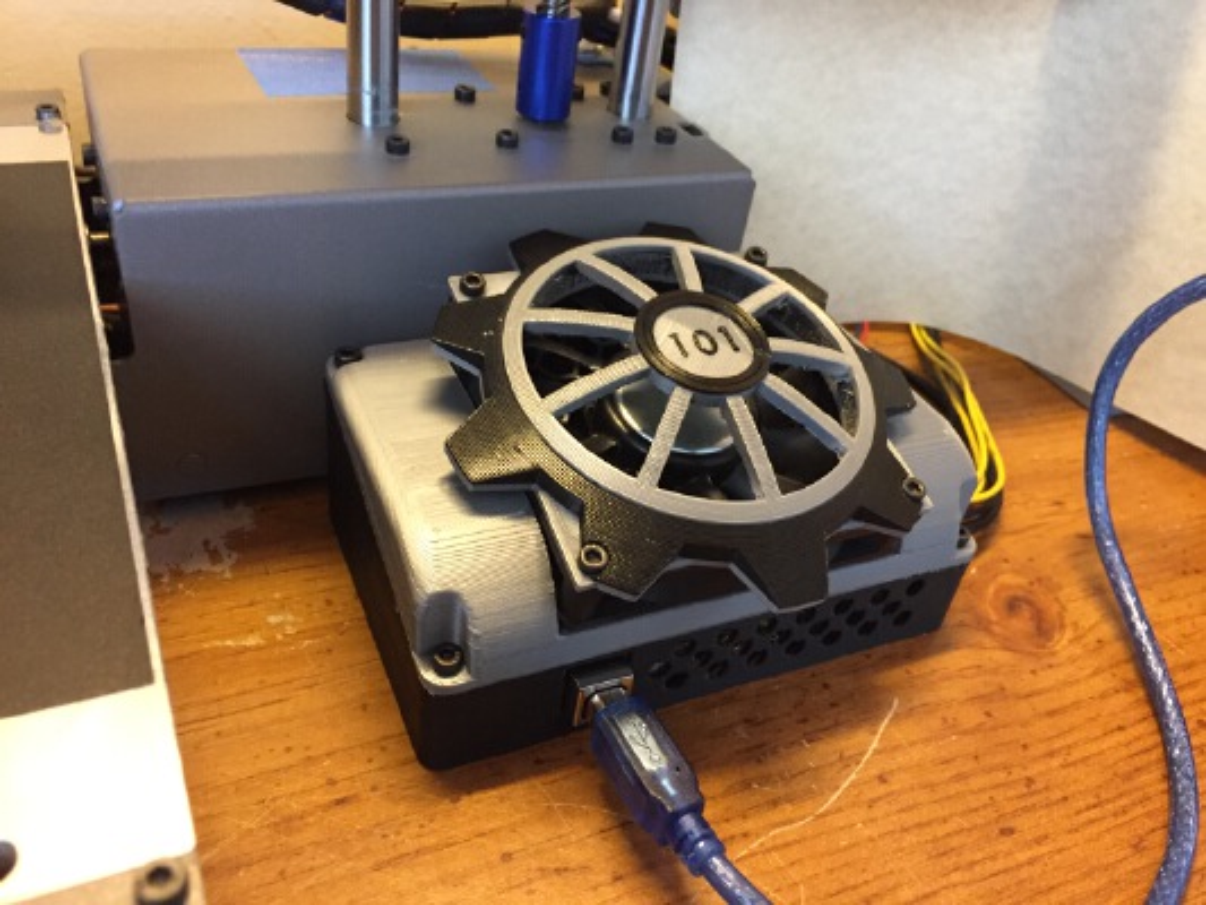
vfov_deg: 48.2
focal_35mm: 29
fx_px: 1011
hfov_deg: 61.6
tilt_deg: -37.5
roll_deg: -8.9
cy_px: 452
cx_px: 603
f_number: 2.2
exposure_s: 1/30
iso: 250
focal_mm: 4.15
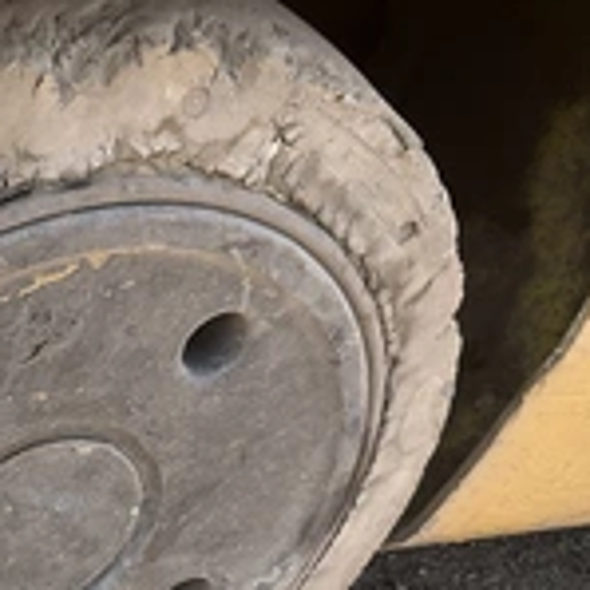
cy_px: 487
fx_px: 1331
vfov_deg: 24.5
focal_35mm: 69
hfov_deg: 23.4
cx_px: -67
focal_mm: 3
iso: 25
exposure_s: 1/338
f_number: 1.8
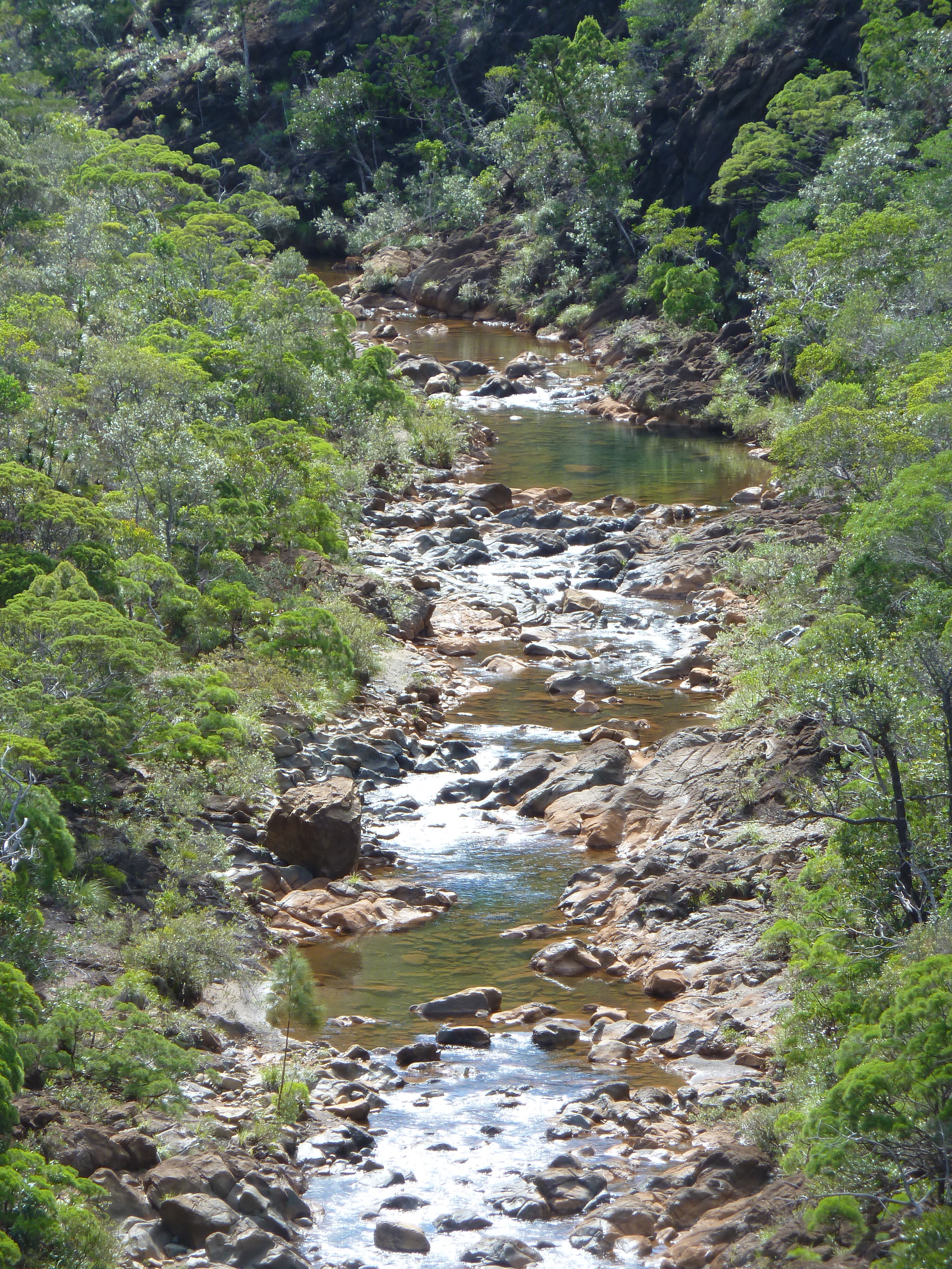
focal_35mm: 196
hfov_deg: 7.6
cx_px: 476
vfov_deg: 10.1
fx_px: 7187
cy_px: 634
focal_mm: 32.1
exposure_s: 1/100
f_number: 4.5
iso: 80
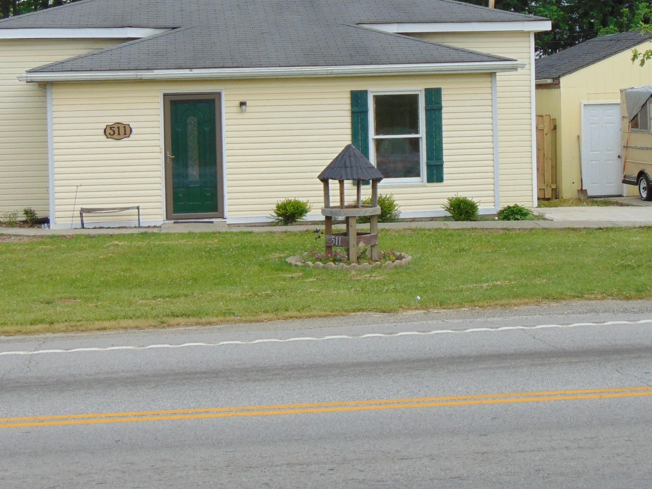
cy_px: 124
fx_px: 1563
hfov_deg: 23.6
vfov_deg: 17.7
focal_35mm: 83
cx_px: 352
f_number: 3.5
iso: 80
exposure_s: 1/400
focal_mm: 9
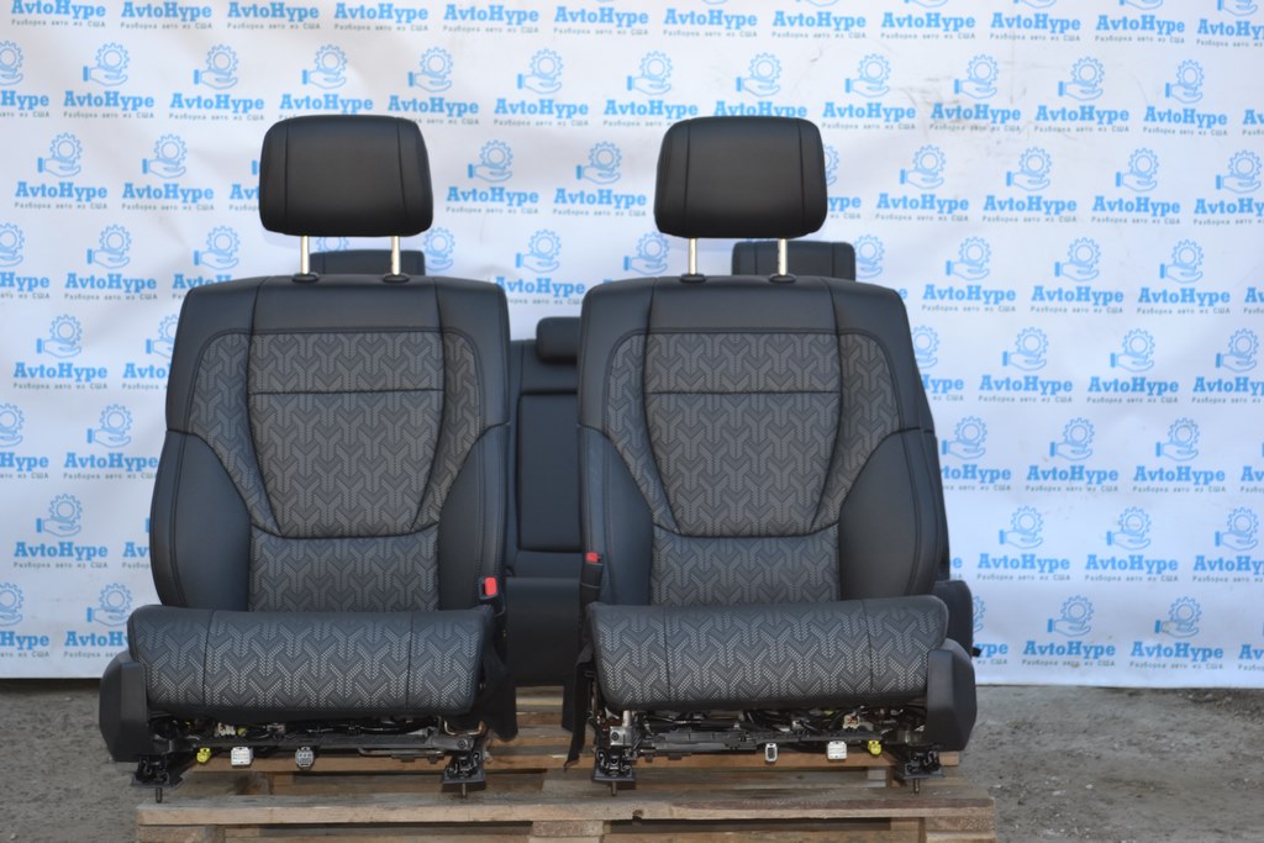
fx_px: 2001
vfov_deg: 23.8
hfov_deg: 35.0
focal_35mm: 57
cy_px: 422
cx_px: 632
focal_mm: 38
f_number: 5
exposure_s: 1/125
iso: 200
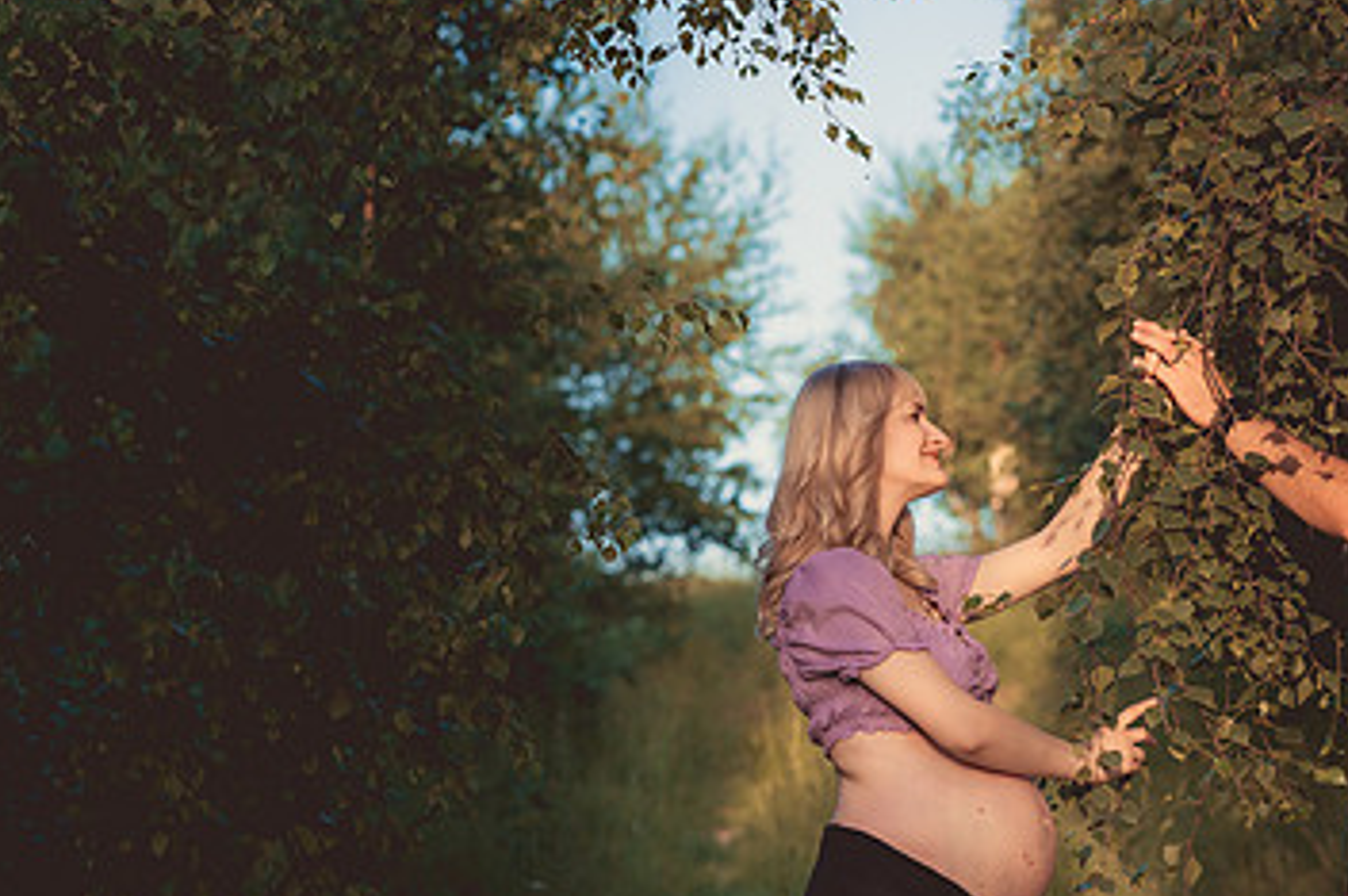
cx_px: 670
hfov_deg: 14.7
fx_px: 5237
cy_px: 528
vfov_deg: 9.8
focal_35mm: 140
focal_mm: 85
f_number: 3.5
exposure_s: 1/1250
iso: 400
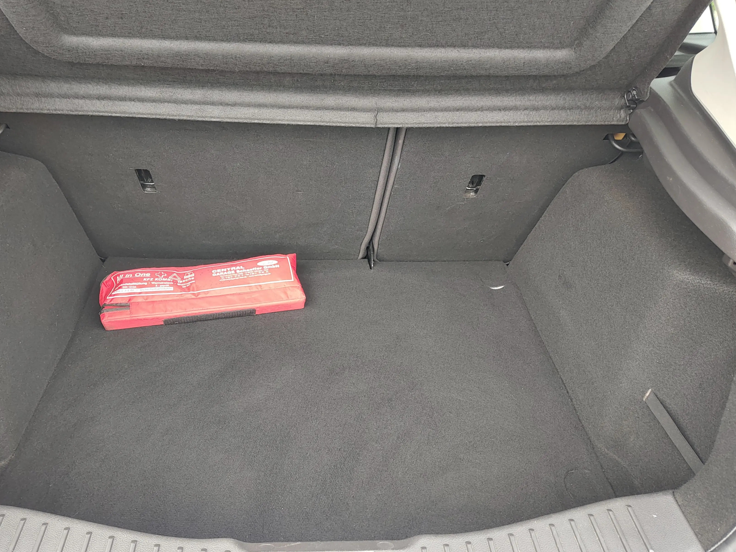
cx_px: 321
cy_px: 287
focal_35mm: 26
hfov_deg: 67.0
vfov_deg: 53.0
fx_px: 553
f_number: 1.8
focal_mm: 5.56
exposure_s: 1/100
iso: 171
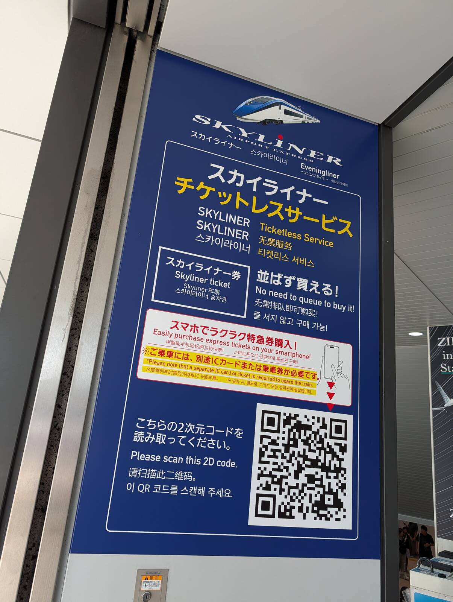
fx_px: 418
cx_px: 226
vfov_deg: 71.5
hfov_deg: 56.9
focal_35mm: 24
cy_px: 301
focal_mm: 6.9
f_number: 1.68
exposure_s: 1/917
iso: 238
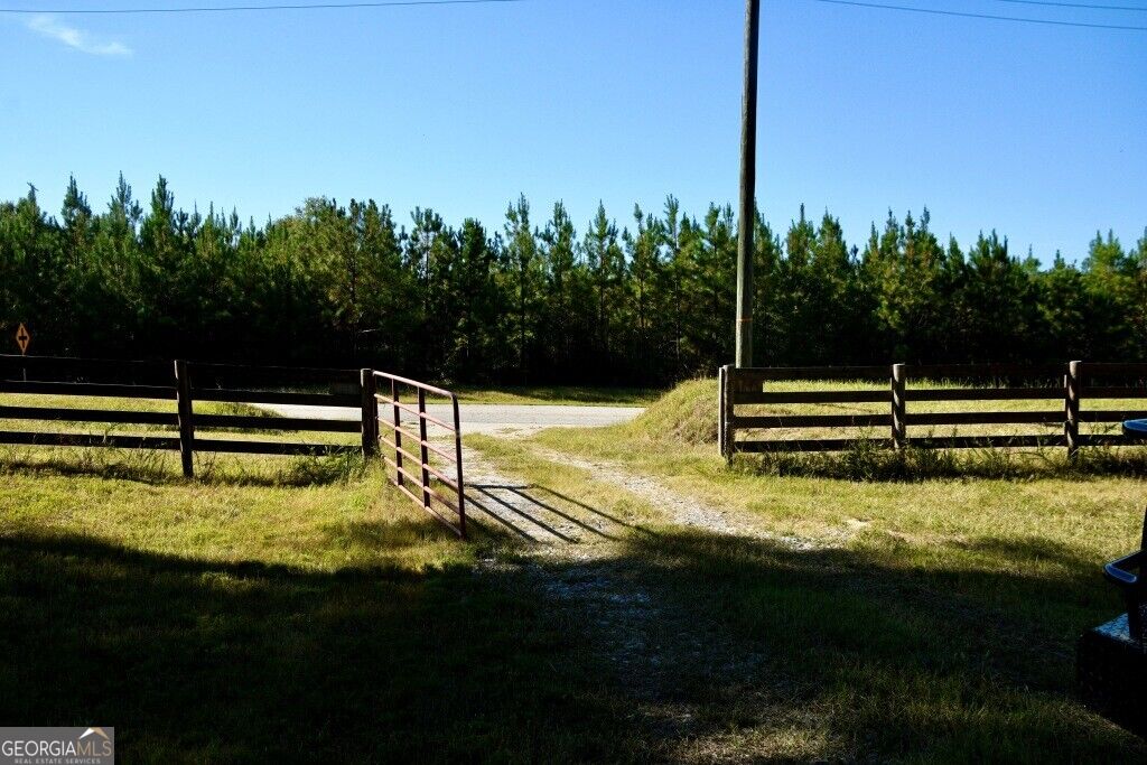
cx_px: 574
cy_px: 382
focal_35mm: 32
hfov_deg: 59.5
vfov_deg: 41.7
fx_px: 1004
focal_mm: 21
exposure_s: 1/3200
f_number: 6.3
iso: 1000
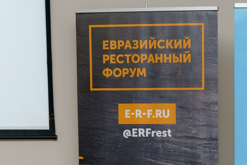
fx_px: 604
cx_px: 256
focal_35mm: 88
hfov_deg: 22.1
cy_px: 176
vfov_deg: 15.2
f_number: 3.5
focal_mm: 36
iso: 400
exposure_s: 1/125
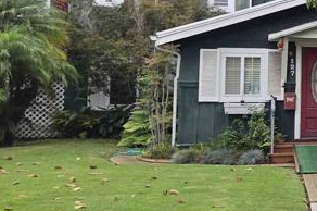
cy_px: 65
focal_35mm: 84
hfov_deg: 20.0
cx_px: 508
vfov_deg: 16.2
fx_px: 739
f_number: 1.8
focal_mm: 5.4
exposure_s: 1/383
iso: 25
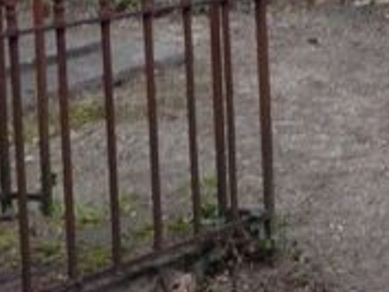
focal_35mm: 168
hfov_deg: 10.1
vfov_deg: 8.8
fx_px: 1889
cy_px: -3
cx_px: 967
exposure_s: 1/120
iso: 50
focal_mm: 4.12
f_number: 2.4
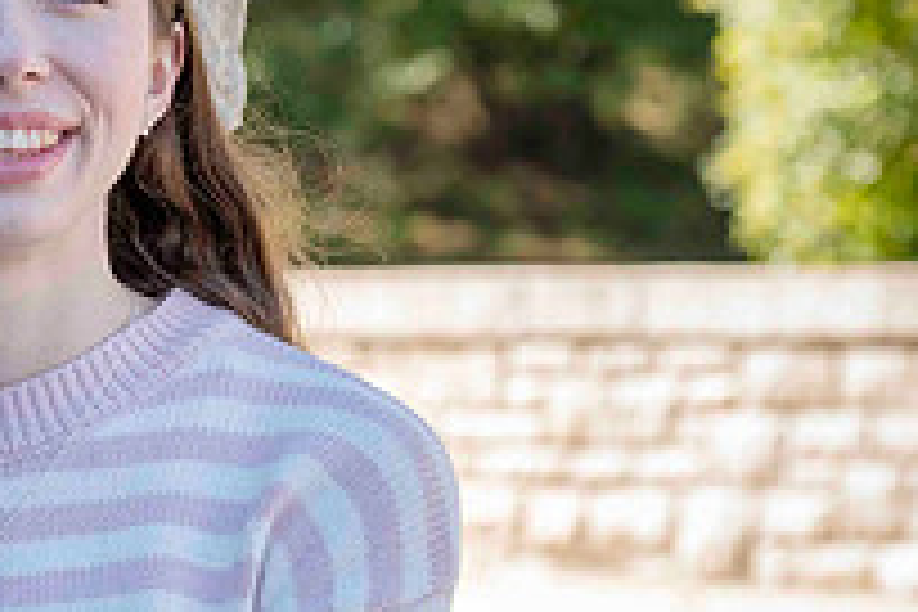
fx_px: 5814
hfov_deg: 8.9
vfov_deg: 6.0
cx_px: -150
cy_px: 417
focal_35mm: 228
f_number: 5
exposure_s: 1/400
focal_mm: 75
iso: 400
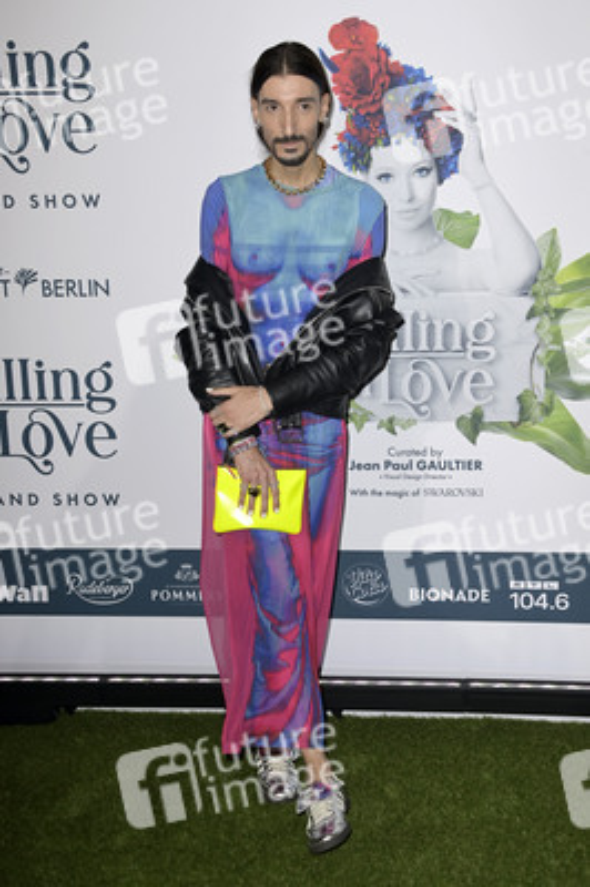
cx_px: 295
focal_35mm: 52
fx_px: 1280
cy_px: 444
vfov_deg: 38.2
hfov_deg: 25.9
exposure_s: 1/250
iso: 640
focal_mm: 52
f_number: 6.3
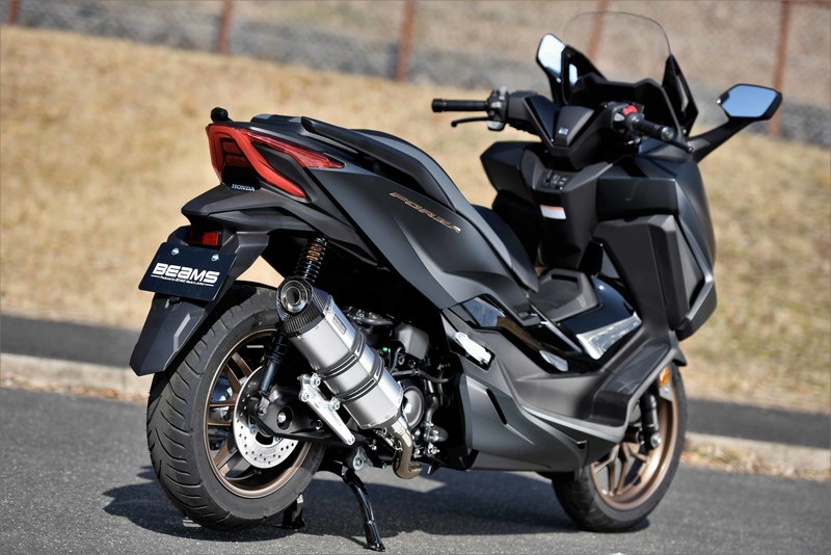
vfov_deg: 11.4
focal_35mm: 120
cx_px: 416
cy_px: 278
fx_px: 2771
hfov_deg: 17.1
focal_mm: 120
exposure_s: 1/1600
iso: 100
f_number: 2.8
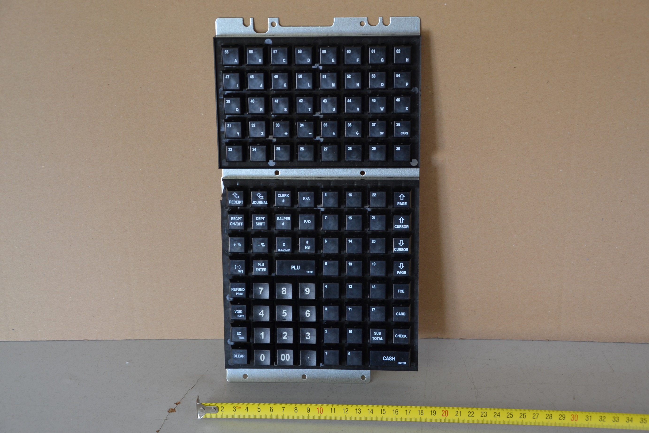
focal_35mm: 63
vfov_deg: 21.6
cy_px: 216
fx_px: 1136
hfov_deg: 31.9
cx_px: 324
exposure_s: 1/25
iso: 400
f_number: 4.8
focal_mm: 42
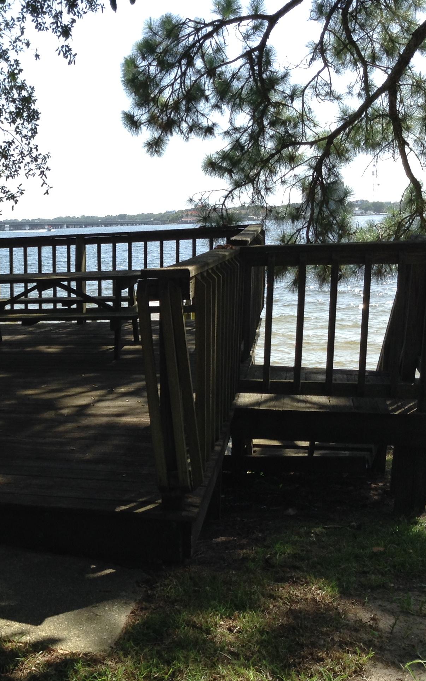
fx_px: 873
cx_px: 28
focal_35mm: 47
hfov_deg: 26.3
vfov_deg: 42.6
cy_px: 342
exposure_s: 1/491
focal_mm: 3.3
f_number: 2.4
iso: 25
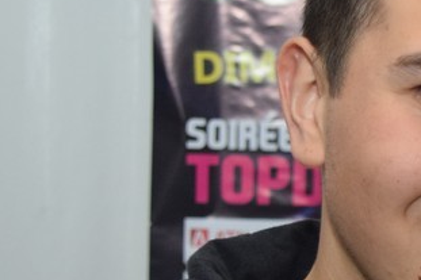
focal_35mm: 156
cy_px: 262
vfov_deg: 8.7
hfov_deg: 12.6
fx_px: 1823
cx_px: 608
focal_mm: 32
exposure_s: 1/60
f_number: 4.2
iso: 1600
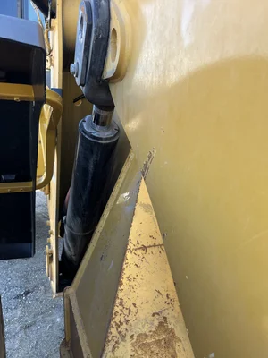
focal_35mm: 26
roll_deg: -0.6
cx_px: 134
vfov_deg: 67.3
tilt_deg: -12.9
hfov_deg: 53.1
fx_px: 268
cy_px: 179
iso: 40
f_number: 1.6
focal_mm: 5.1
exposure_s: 1/186
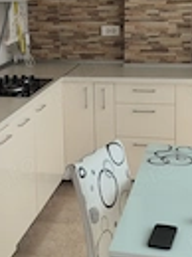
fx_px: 549
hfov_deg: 19.7
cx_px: 42
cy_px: 85
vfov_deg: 26.2
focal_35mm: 74
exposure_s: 1/120
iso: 52
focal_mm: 5.24
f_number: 1.7
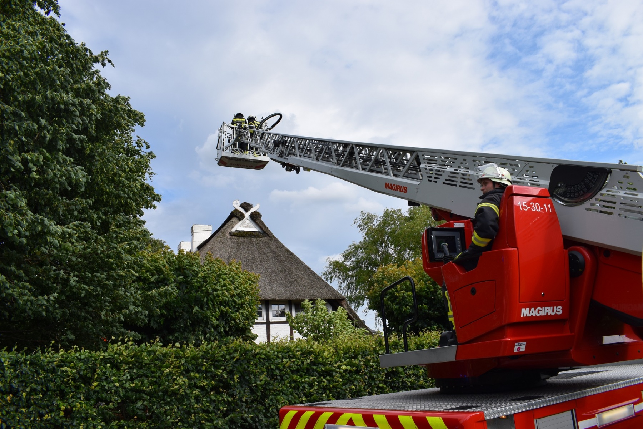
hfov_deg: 67.4
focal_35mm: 27
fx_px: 482
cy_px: 214
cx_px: 322
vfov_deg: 47.9
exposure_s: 1/320
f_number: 9
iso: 200
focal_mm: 18
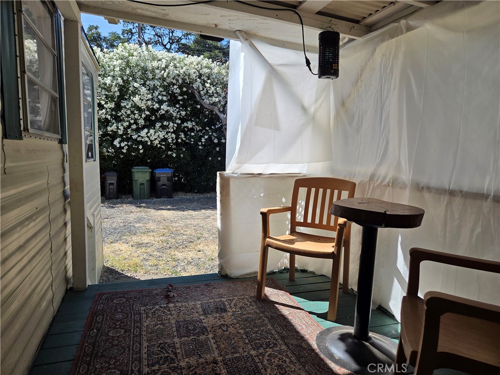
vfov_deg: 58.9
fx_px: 332
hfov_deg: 73.9
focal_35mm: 23
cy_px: 188
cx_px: 250
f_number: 1.8
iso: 80
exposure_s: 1/3238
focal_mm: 5.4
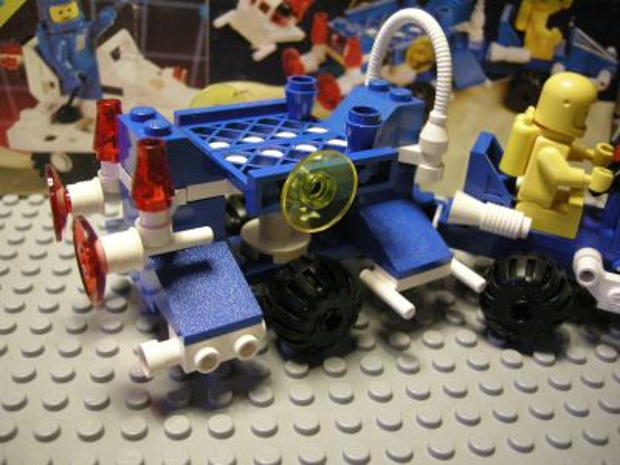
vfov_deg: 39.7
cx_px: 310
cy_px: 232
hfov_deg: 51.4
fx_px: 645
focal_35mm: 36
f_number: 2.7
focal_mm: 7.5
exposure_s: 1/37.4
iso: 400
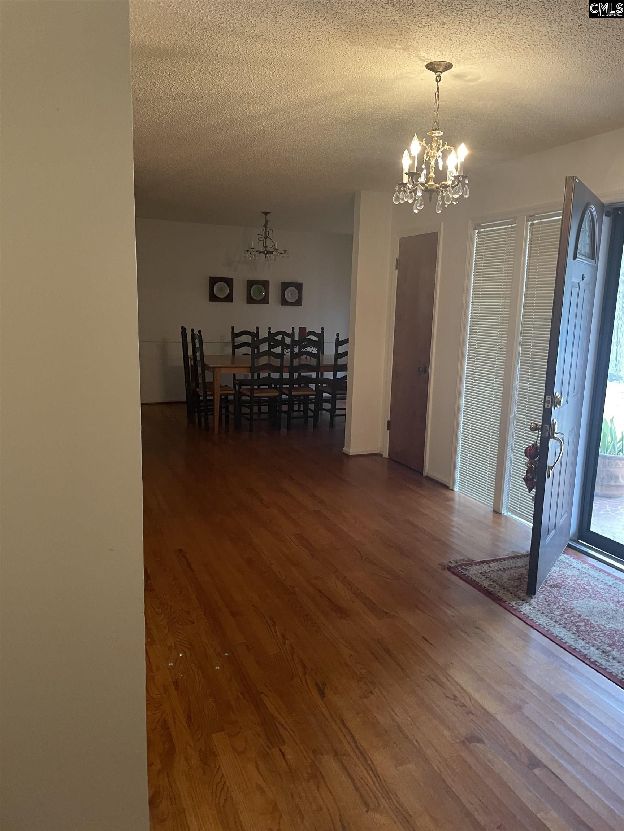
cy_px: 416
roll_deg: -1.1
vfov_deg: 67.3
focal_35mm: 26
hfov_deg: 53.1
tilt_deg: -10.4
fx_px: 625
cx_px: 312
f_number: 1.6
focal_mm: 4.2
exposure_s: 1/60
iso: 250
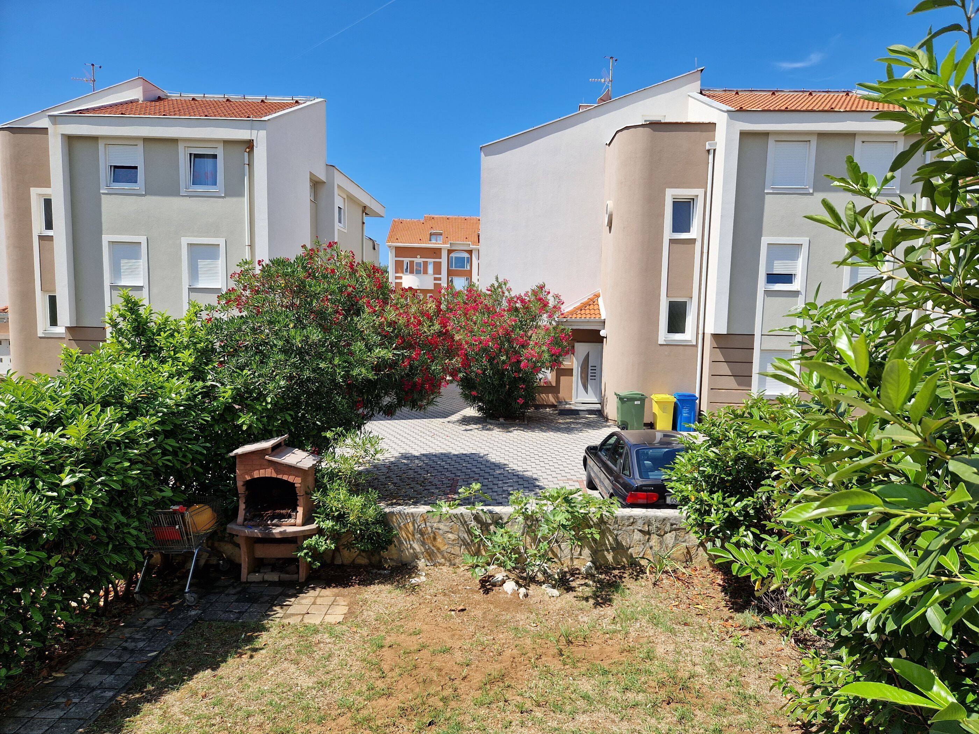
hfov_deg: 73.9
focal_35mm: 23
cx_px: 490
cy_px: 367
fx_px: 650
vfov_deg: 58.9
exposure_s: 1/1468
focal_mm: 5.4
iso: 50
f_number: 1.8
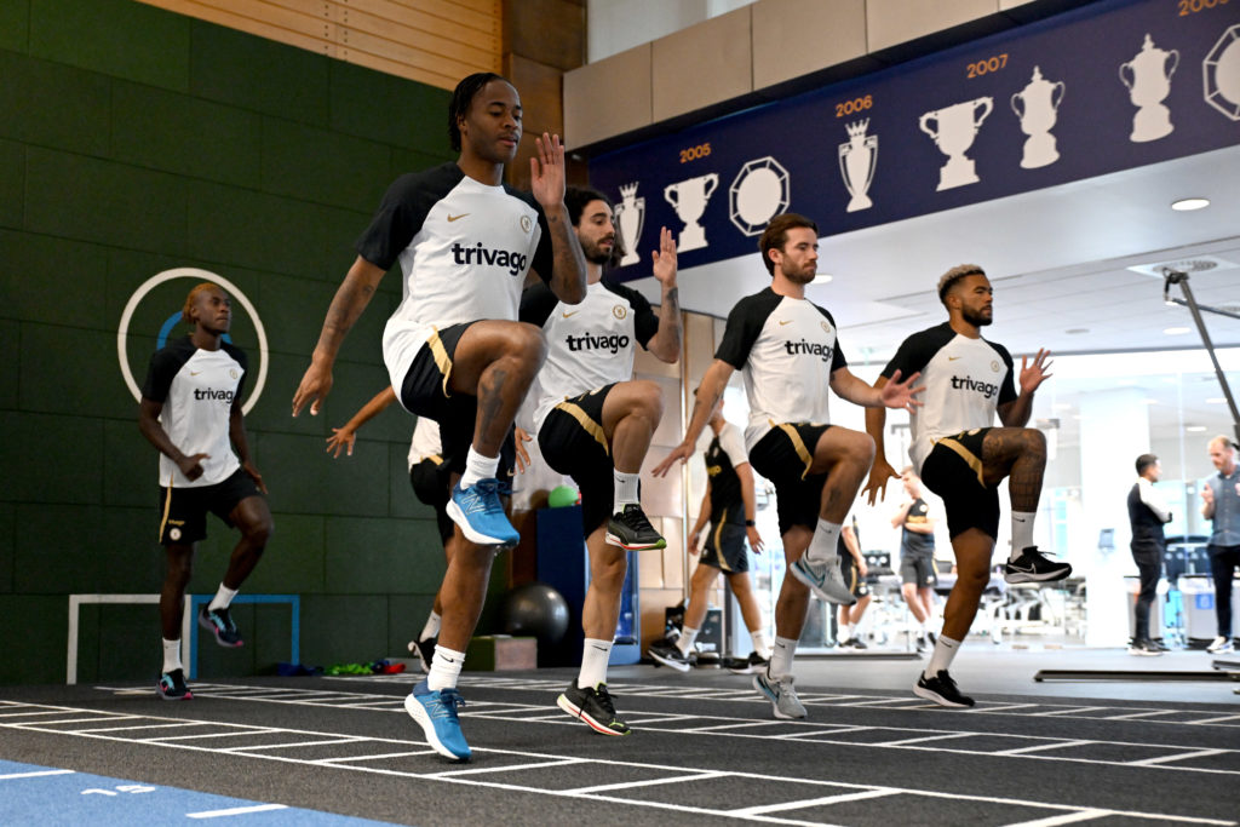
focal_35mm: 41
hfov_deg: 47.4
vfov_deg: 32.6
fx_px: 1412
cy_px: 414
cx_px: 620
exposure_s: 1/250
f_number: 2.8
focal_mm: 41
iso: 4000
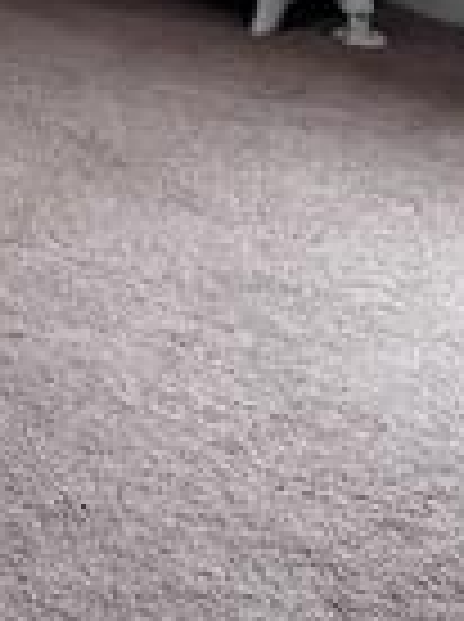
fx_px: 2402
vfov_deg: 13.4
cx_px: -487
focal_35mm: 134
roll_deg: +1.8
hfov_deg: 10.1
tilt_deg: -7.6
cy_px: -450
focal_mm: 6.76
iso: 160
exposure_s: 1/60
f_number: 1.78
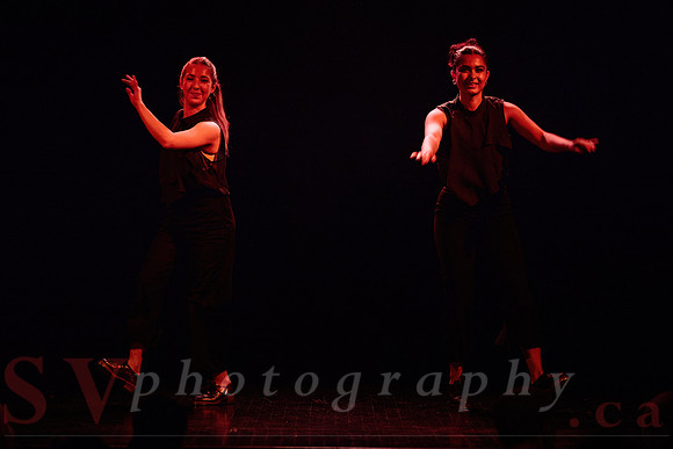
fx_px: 3379
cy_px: 175
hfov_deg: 11.4
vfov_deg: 7.6
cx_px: 307
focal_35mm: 181
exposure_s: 1/125
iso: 1600
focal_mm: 145
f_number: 2.8
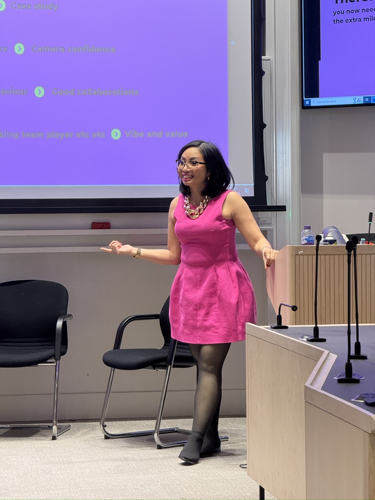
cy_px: 250
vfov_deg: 16.4
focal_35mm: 120
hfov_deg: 12.3
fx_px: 1733
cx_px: 188
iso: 250
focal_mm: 15.66
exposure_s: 1/120
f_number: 2.8
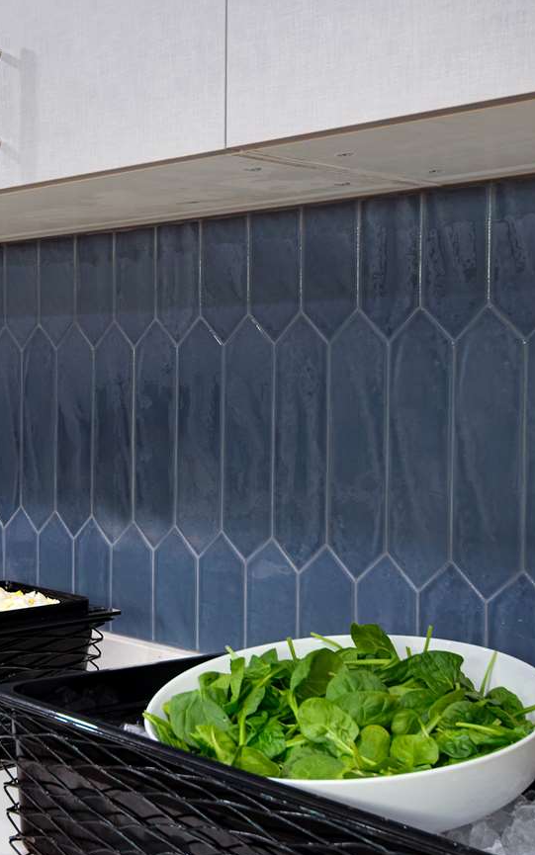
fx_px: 1236
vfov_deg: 38.1
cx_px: -24
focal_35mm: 53
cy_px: 476
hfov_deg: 23.2
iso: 250
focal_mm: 20
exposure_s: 1/5
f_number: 7.1
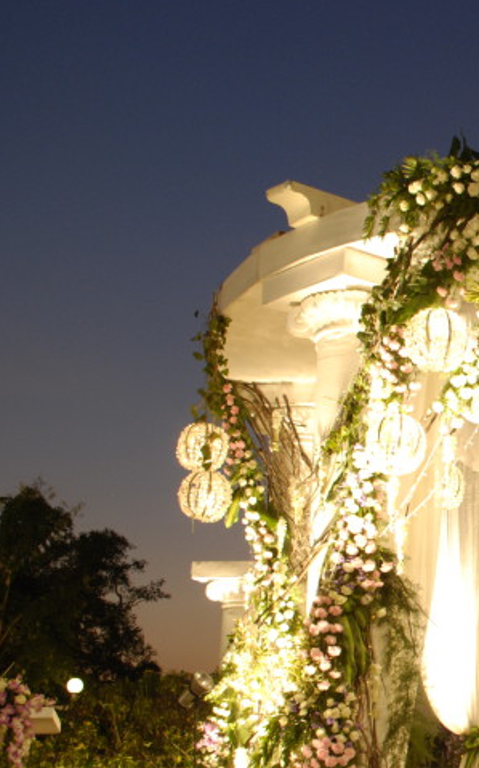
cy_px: 507
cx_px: 719
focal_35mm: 72
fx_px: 1505
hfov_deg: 16.5
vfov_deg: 28.4
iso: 400
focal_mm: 22
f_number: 5
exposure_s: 1/25
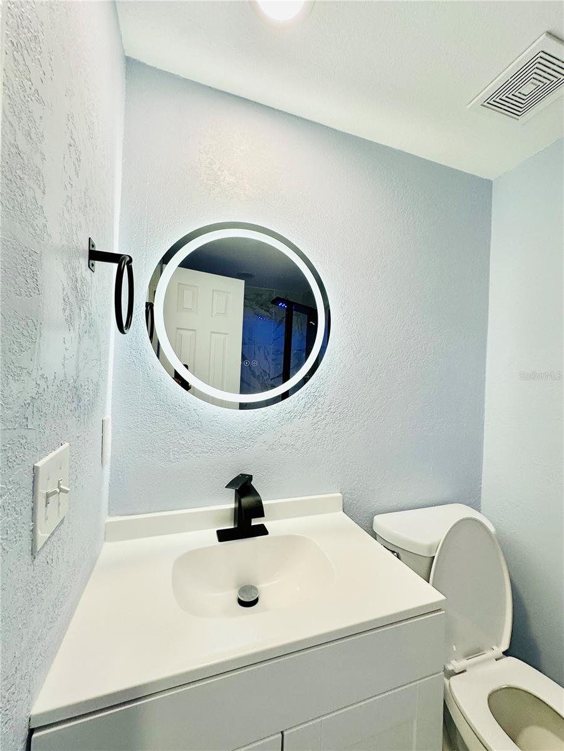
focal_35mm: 14
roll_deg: -2.3
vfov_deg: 102.1
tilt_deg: +0.3
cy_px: 376
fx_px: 304
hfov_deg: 85.7
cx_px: 282
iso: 80
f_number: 2.2
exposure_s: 1/120
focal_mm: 2.22
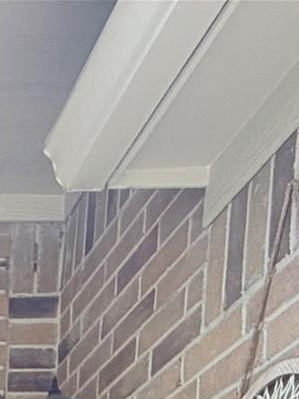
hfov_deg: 16.4
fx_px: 840
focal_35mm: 73
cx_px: -263
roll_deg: +0.1
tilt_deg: -4.1
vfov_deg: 18.5
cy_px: 779
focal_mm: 2.22
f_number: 2.2
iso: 80
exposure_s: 1/121
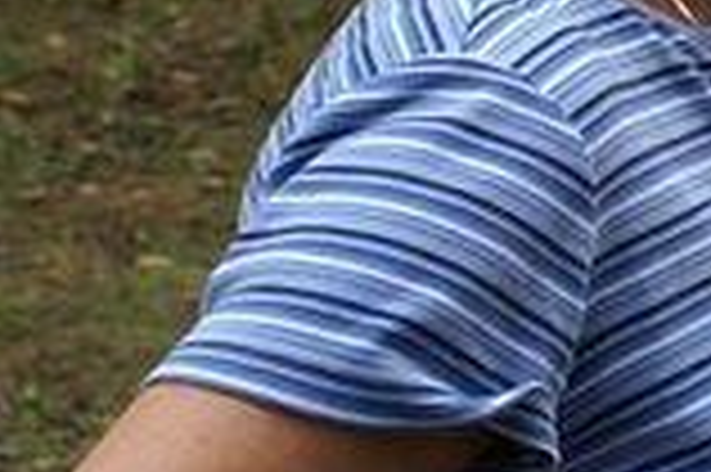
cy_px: -207
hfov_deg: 9.5
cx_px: 1004
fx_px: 4183
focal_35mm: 212
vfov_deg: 6.4
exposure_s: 1/60
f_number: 5.6
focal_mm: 35
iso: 125
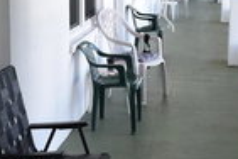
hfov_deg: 21.6
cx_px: 17
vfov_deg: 14.8
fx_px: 608
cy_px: 46
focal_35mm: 92
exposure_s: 1/125
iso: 320
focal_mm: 18
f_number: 5.6
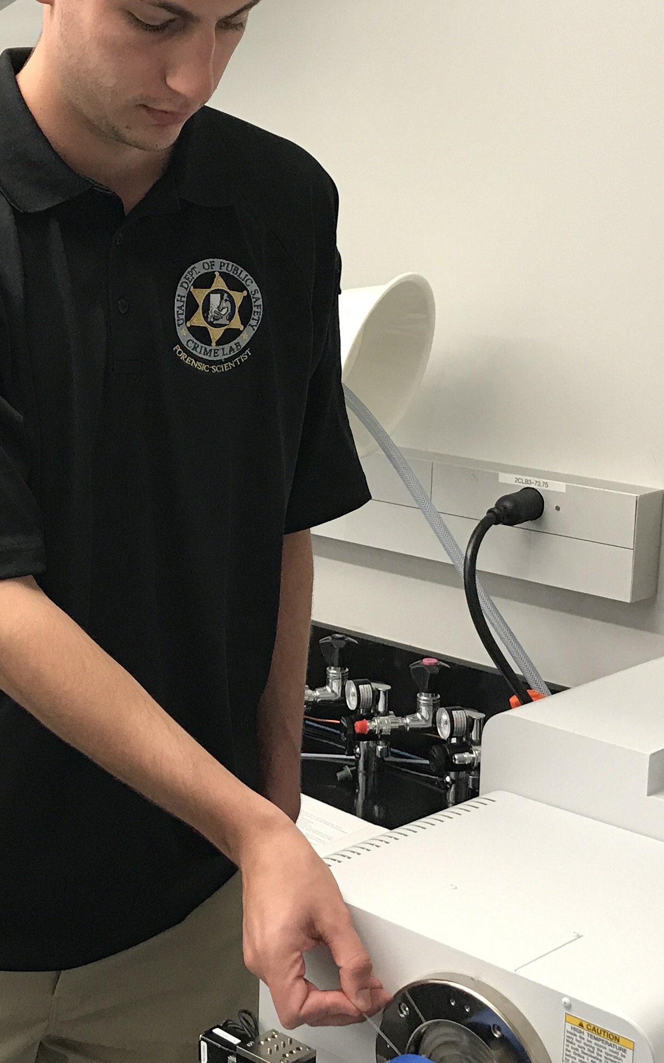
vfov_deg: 33.5
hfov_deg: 21.1
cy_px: 572
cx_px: 144
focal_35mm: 61
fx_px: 1766
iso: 25
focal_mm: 3.99
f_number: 1.8
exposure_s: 1/30
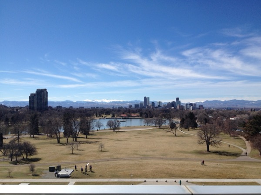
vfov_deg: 40.7
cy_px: 98
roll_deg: -0.9
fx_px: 264
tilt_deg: +3.1
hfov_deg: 52.6
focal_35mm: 35
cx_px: 130
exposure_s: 1/2762
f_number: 2.4
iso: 50
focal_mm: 4.28
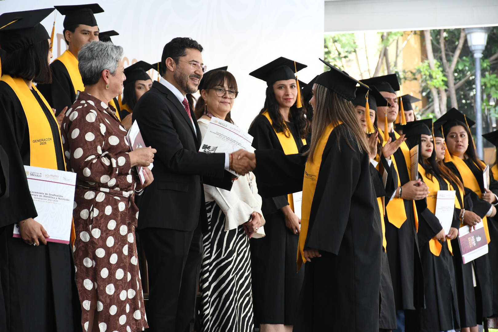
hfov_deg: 13.7
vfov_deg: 9.1
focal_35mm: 150
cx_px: 249
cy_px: 166
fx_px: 2075
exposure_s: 1/125
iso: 1000
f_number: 7.1
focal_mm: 100
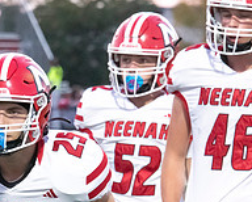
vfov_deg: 3.2
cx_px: 33
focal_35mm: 481
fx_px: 3591
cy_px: 230
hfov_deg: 4.0
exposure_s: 1/320
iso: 10000
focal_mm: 170
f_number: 7.1
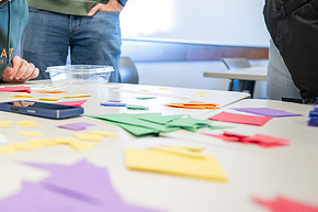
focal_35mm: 48
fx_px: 424
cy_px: 25
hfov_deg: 37.7
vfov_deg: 27.1
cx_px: 18
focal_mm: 24
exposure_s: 1/250
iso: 1600
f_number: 2.8
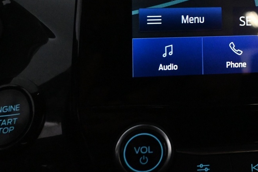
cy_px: -3
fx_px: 638
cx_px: 298
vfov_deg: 15.1
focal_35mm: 89
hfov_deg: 21.4
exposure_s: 1/125
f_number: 5.6
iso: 5000
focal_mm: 24
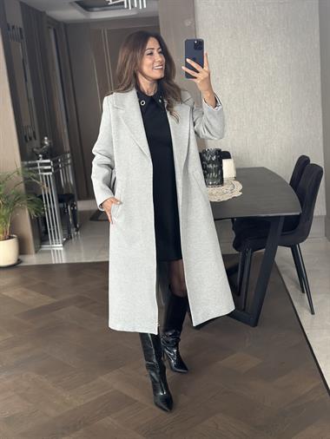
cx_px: 165
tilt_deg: -19.5
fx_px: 610
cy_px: 220
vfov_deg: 39.6
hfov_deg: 30.3
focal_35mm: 48
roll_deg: +4.7
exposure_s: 1/40
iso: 400
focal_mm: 6.86
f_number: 1.78
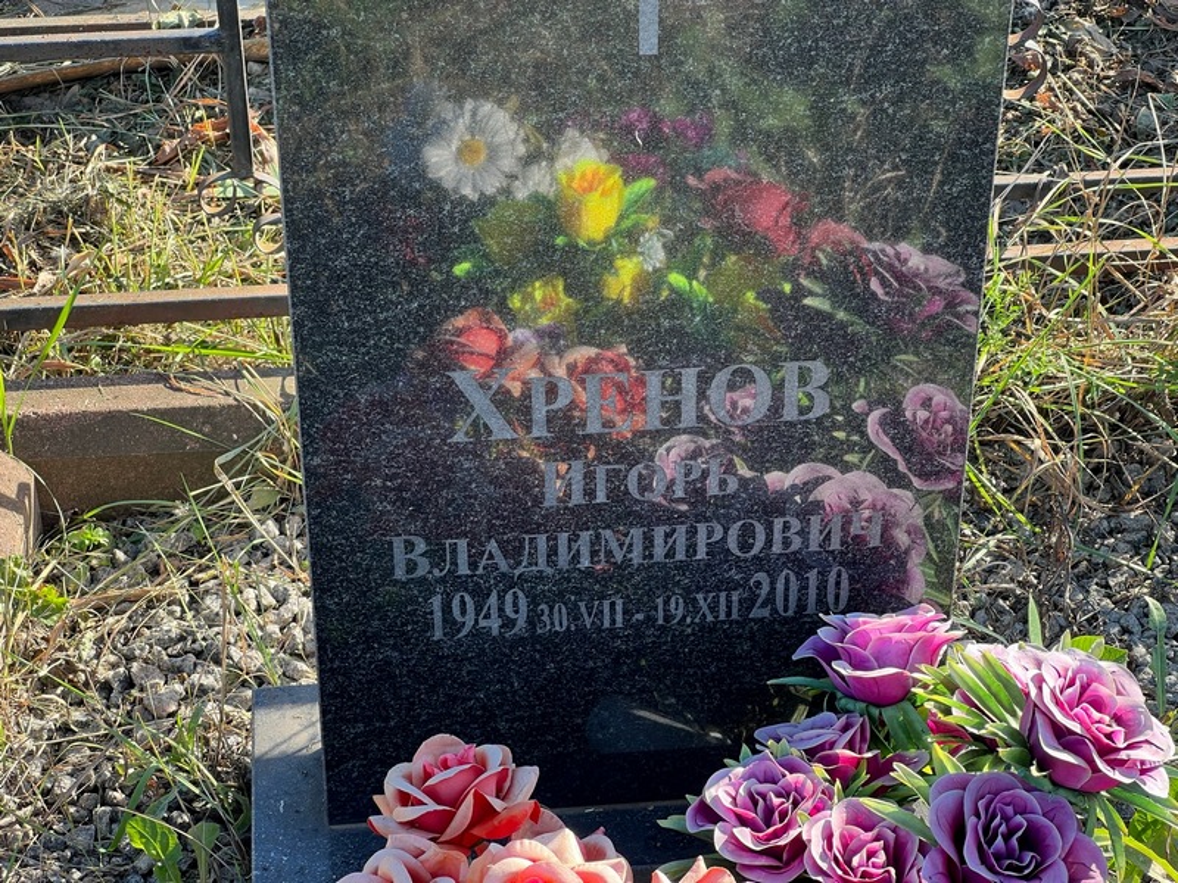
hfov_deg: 25.3
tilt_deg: -34.3
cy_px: 442
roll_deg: -0.3
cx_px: 589
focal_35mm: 77
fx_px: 2620
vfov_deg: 19.1
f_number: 2.8
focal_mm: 9
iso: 32
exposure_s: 1/99
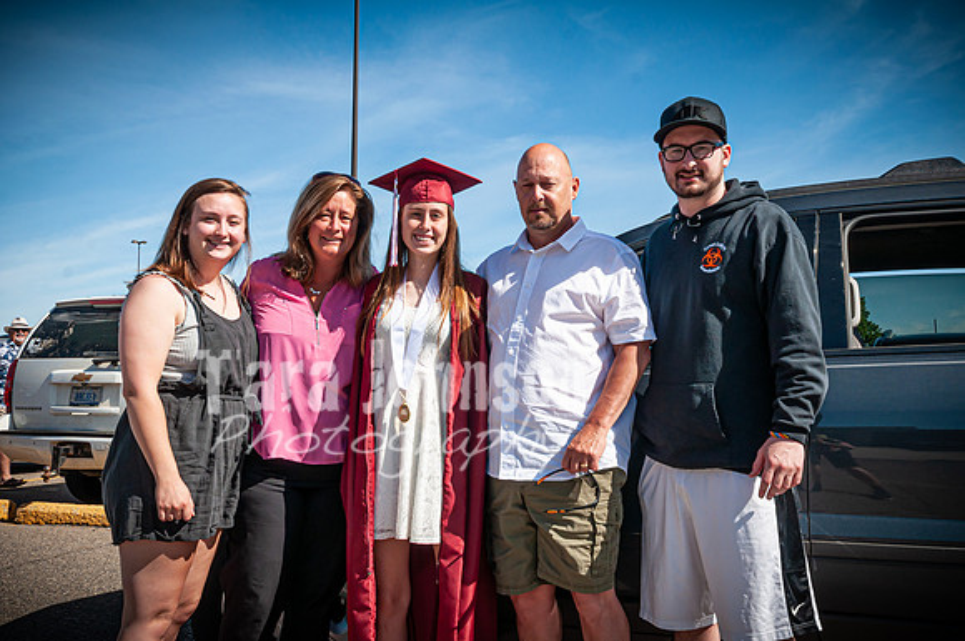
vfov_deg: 36.8
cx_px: 482
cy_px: 320
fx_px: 964
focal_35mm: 36
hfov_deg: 53.2
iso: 200
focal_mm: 24
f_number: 10
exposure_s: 1/400
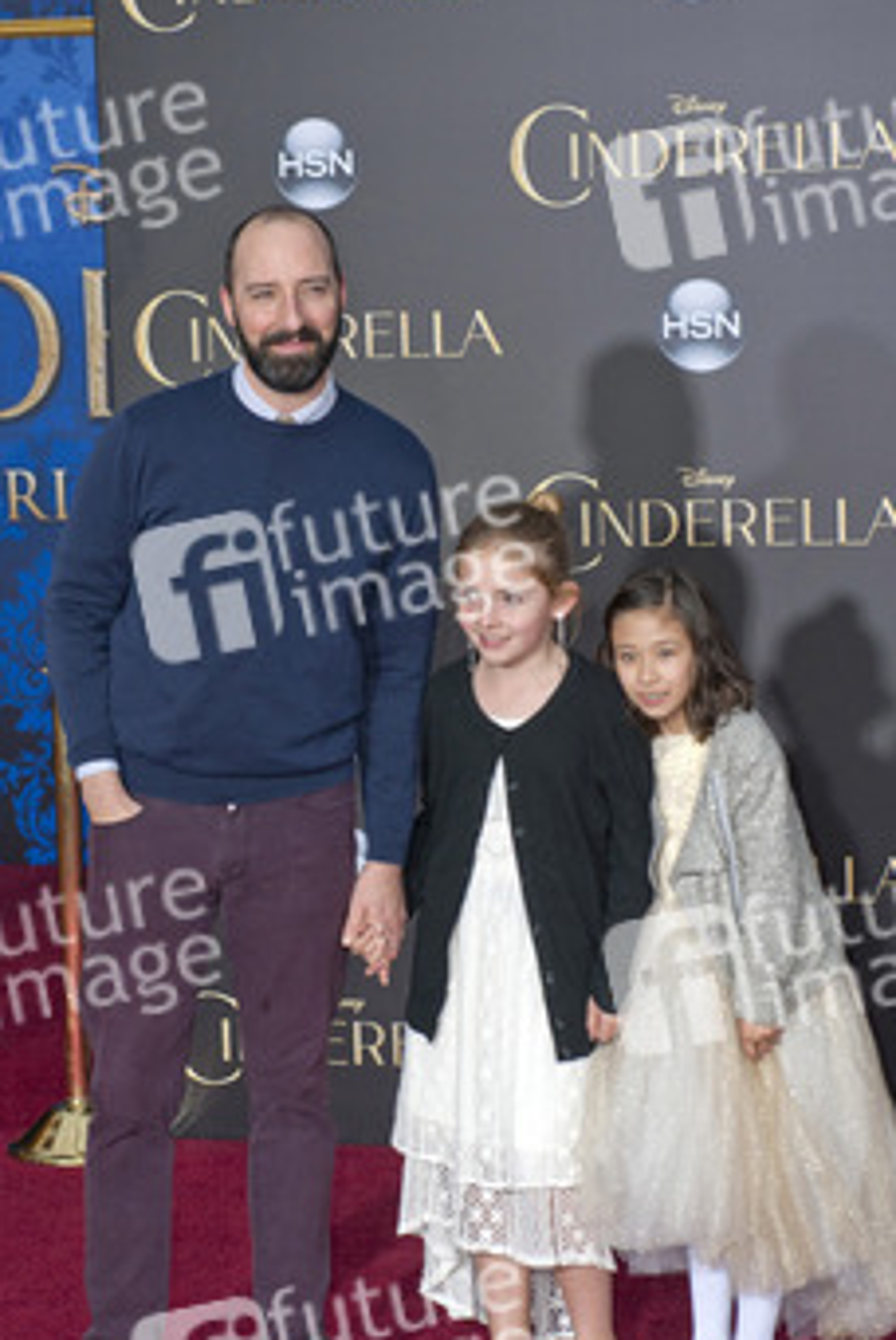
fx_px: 3055
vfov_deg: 24.7
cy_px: 766
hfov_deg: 16.7
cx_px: 450
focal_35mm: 82
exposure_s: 1/400
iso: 400
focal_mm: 70
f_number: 4
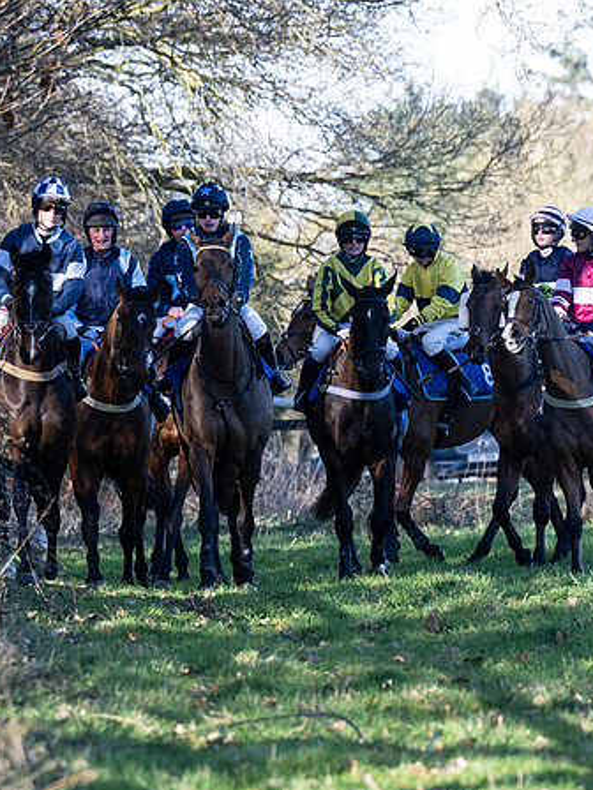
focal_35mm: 532
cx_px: 616
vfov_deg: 3.7
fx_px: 12151
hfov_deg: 2.8
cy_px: 415
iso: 400
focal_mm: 200
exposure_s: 1/640
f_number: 5
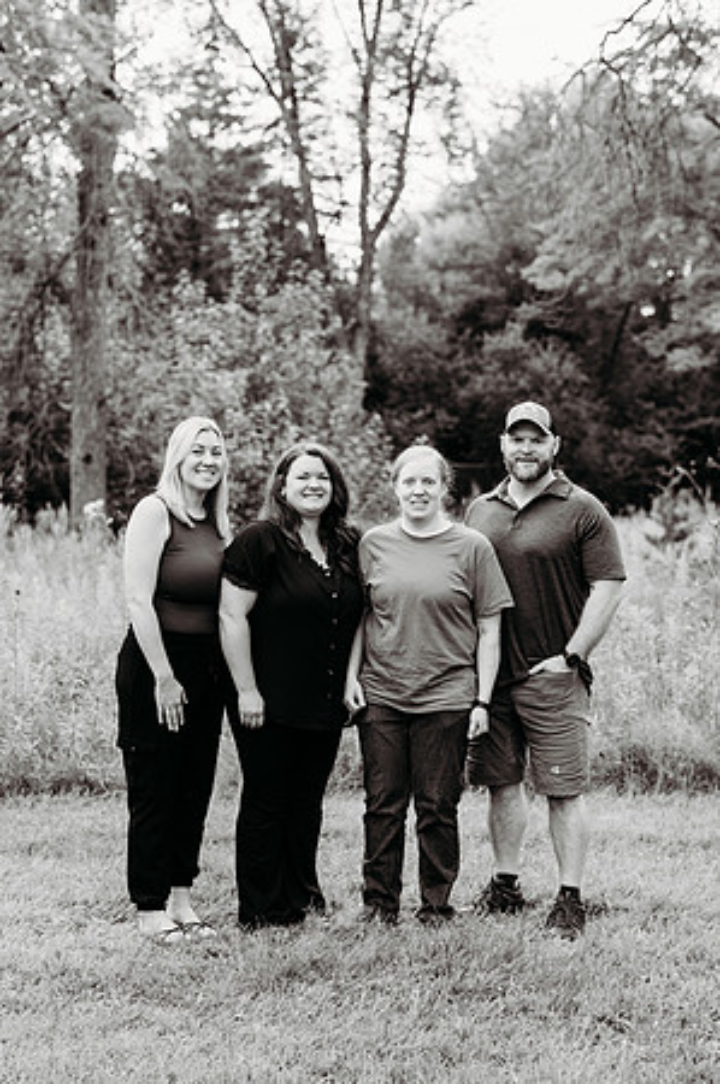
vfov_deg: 34.5
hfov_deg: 23.3
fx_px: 1744
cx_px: 360
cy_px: 542
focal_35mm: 58
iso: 400
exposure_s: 1/250
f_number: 2.8
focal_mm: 58
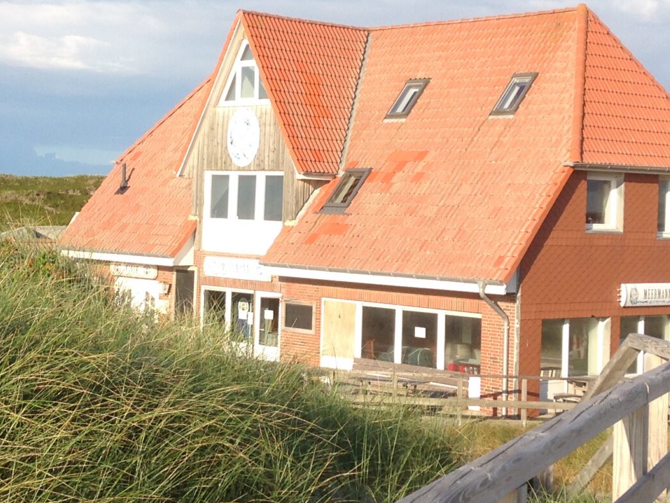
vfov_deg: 18.2
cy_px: 205
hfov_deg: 24.0
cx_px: 231
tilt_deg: -0.2
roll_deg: -2.0
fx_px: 1568
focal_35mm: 81
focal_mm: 4.12
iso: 50
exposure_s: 1/1004
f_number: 2.4
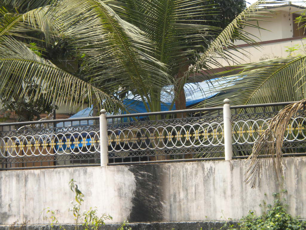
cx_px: 153
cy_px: 115
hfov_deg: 18.7
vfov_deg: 14.1
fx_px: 928
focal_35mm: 105
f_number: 5.9
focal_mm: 18.9
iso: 113
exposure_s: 1/180
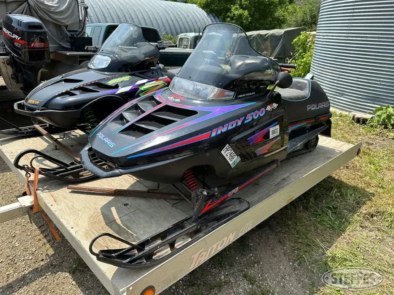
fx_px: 273
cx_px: 197
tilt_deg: -21.5
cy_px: 148
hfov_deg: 71.6
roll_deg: -0.1
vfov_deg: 56.8
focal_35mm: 24
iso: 80
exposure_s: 1/2525
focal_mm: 6.86
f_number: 1.78
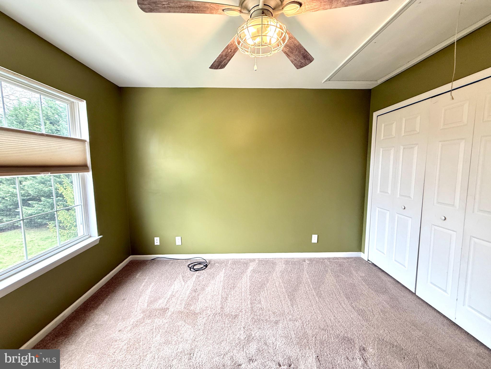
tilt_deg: -5.6
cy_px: 184
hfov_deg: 102.1
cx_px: 246
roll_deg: -0.1
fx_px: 199
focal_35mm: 14
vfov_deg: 85.7
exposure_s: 1/120
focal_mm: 2.22
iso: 250
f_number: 2.2
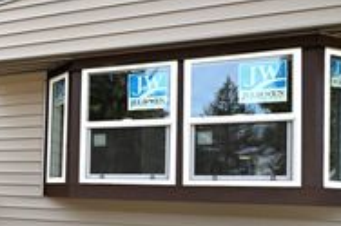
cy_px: 180
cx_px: -18
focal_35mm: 48
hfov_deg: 36.0
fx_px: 454
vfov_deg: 27.5
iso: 200
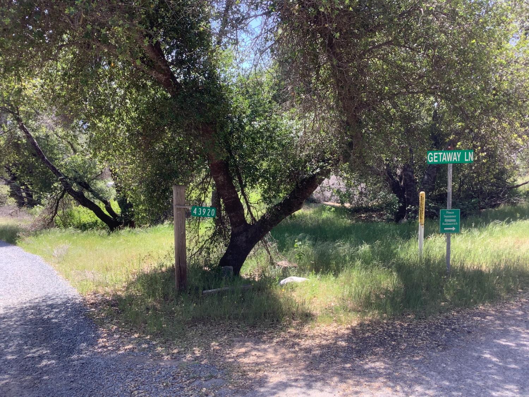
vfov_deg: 45.4
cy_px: 198
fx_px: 474
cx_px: 264
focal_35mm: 31
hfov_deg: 58.4
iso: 25
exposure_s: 1/161
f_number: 2.4
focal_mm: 3.3
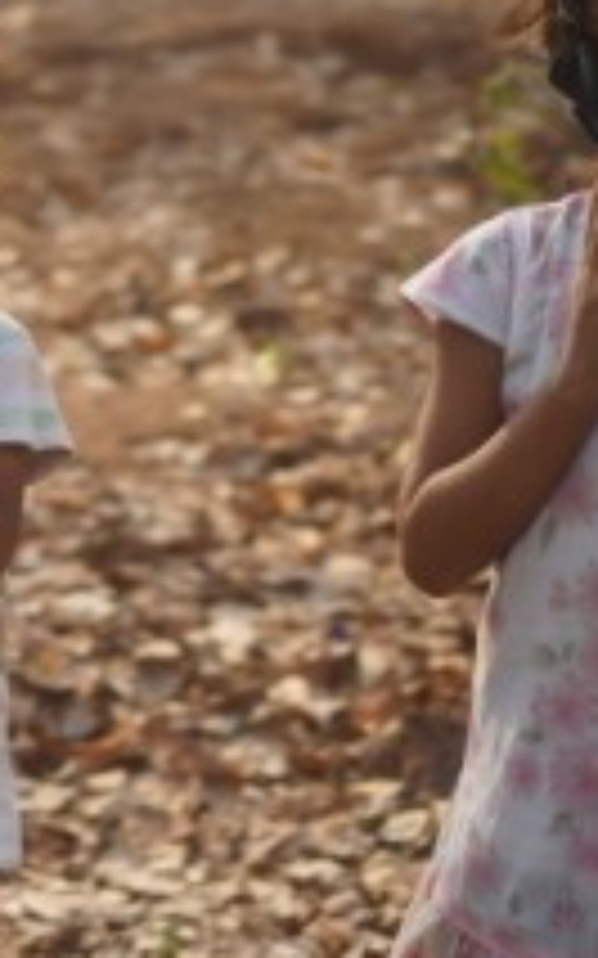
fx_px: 2583
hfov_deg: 12.9
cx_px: -67
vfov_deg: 21.0
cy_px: 443
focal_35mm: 99
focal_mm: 35
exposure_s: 1/800
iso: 100
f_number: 2
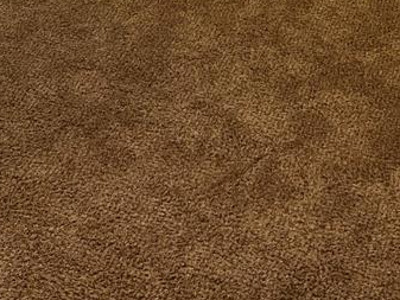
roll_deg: -2.6
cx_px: 230
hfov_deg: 24.7
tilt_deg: -22.4
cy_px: -147
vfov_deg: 16.9
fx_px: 913
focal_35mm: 79
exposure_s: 1/60
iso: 320
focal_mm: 5.7
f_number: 1.5
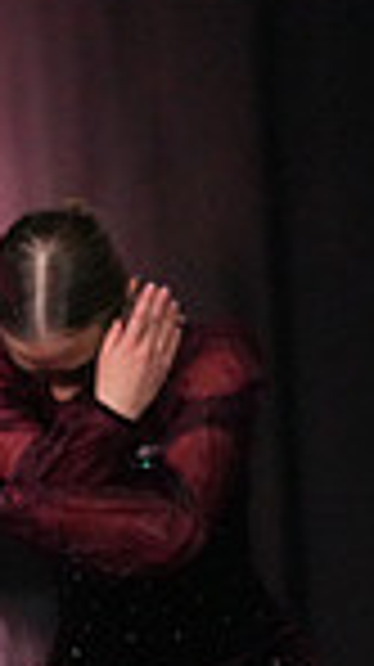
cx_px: -762
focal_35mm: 1236
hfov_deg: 1.0
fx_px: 21841
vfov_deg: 1.7
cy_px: 839
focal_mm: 300
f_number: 3.5
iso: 16000
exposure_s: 1/1250
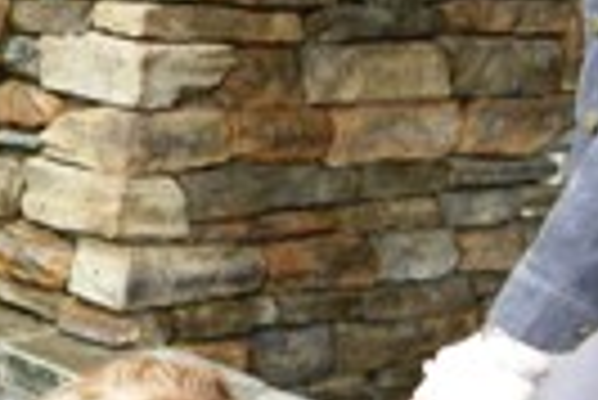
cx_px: -261
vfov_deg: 11.3
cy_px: 175
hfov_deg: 15.6
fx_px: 2029
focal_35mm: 122
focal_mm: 5.4
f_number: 3.5
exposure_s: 1/62
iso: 160
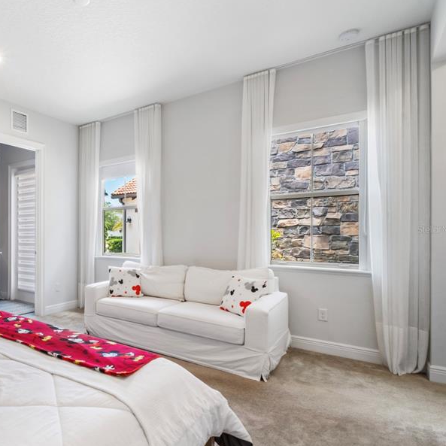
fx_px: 321
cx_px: 75
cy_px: 229
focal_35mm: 22
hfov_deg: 62.3
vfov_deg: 69.6
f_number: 16
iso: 320
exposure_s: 1/1.25
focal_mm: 10
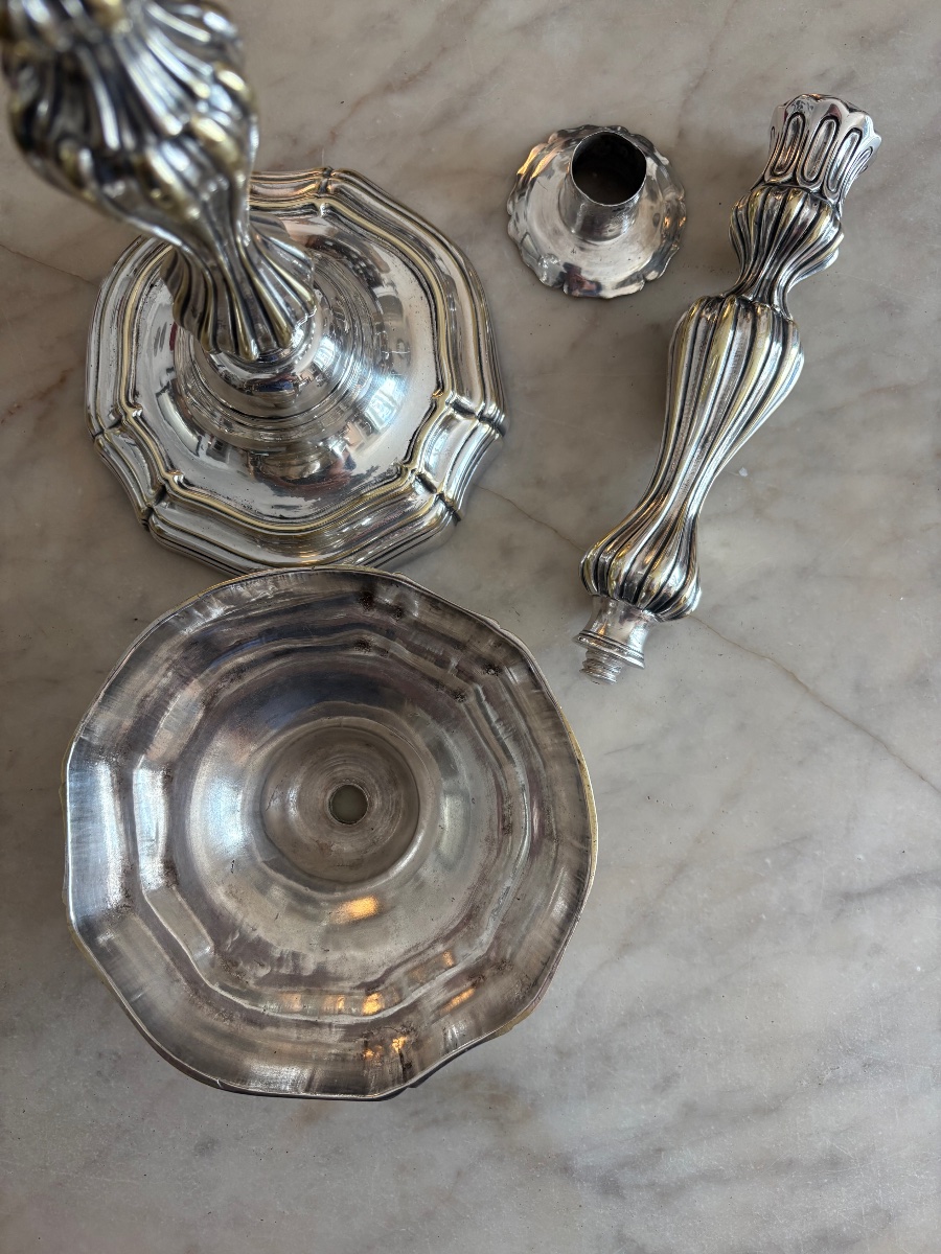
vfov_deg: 67.3
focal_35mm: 26
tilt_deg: -85.2
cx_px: 470
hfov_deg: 53.1
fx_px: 942
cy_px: 627
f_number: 1.6
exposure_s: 1/122
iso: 100
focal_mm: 5.96
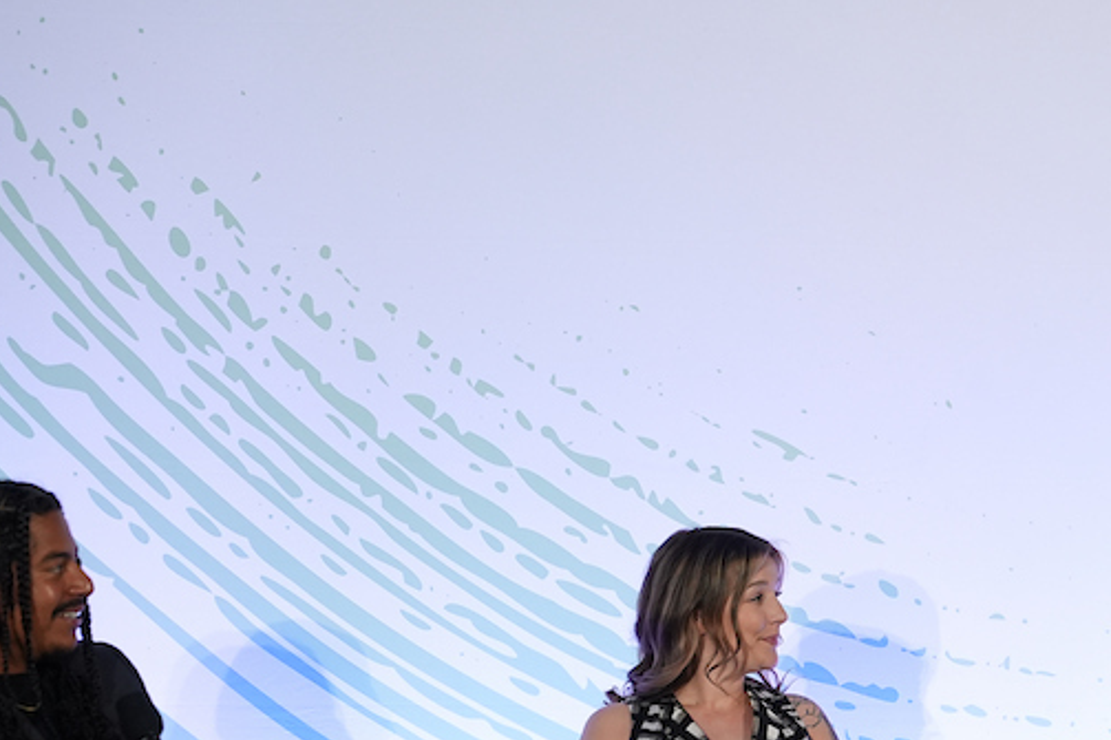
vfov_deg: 6.9
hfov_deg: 10.3
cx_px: 1153
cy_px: 795
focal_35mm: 198
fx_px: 6108
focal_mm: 83
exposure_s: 1/200
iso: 1600
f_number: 2.8
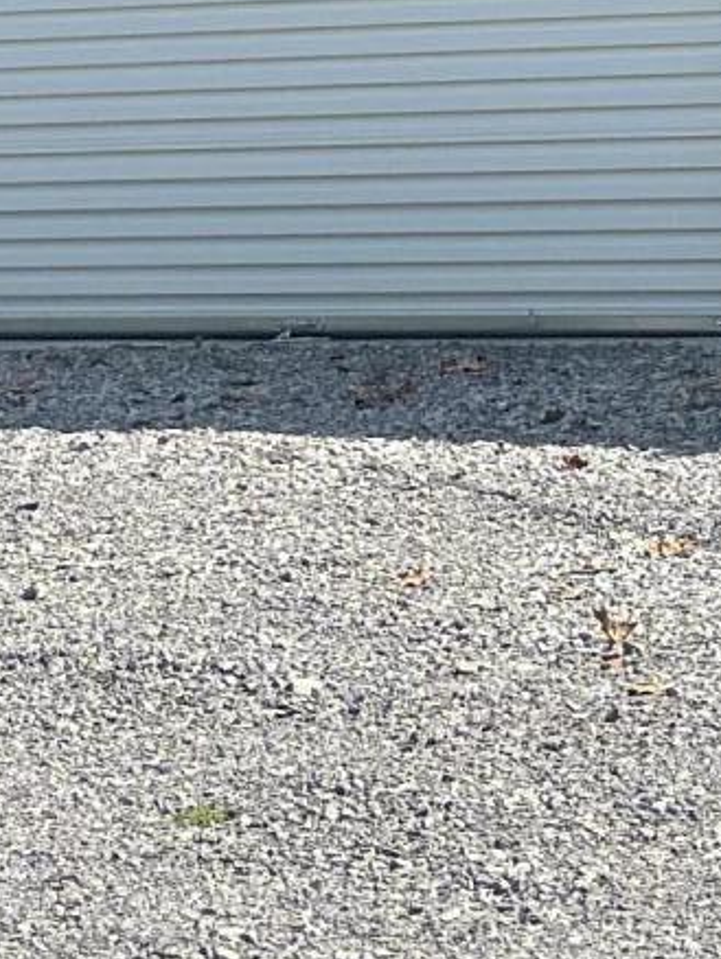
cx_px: 1017
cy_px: -390
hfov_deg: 6.7
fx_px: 6076
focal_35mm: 219
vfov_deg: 8.9
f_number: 1.78
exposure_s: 1/2410
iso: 80
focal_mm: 6.86
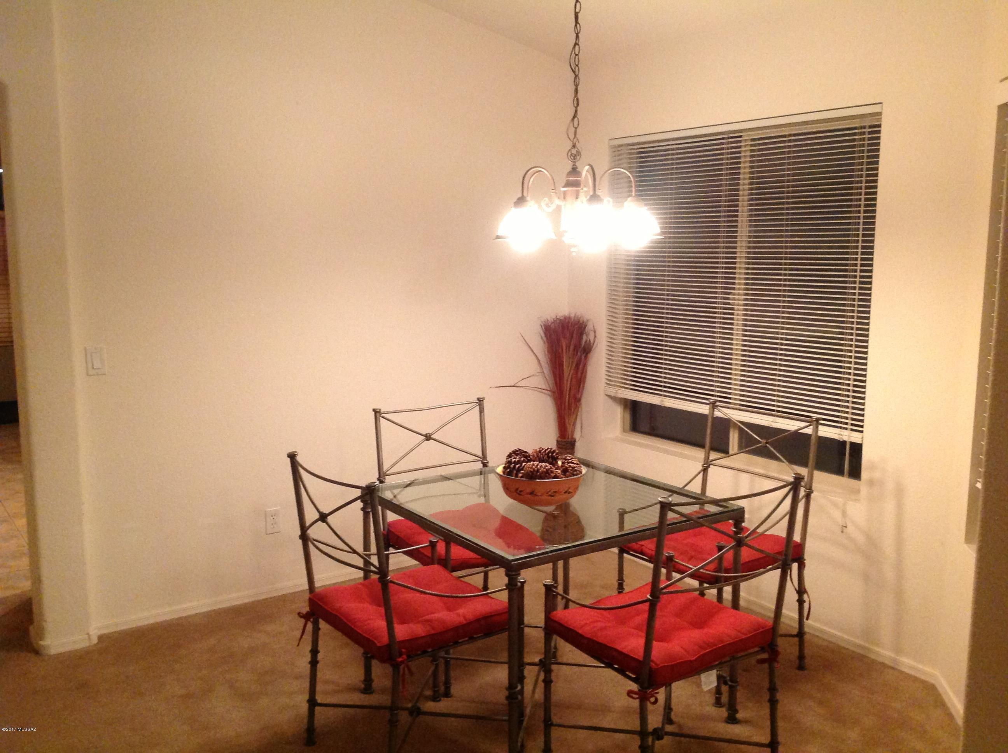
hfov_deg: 52.7
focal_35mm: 35
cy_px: 376
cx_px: 504
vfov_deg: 40.6
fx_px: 1018
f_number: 2.4
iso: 320
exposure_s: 1/15
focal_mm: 4.28
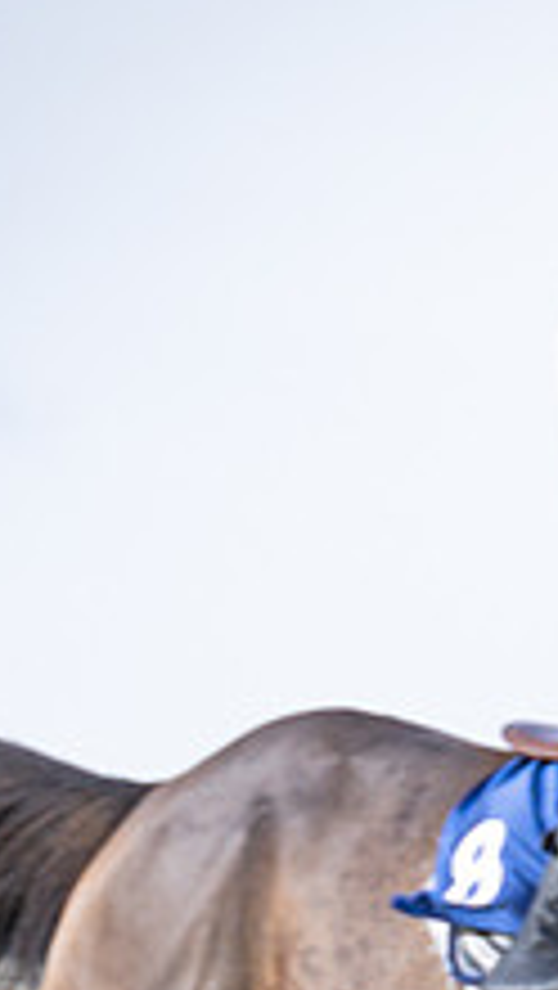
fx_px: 18332
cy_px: 933
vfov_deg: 3.1
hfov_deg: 1.7
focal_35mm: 698
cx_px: 1244
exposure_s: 1/1000
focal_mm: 91
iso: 125
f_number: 2.8
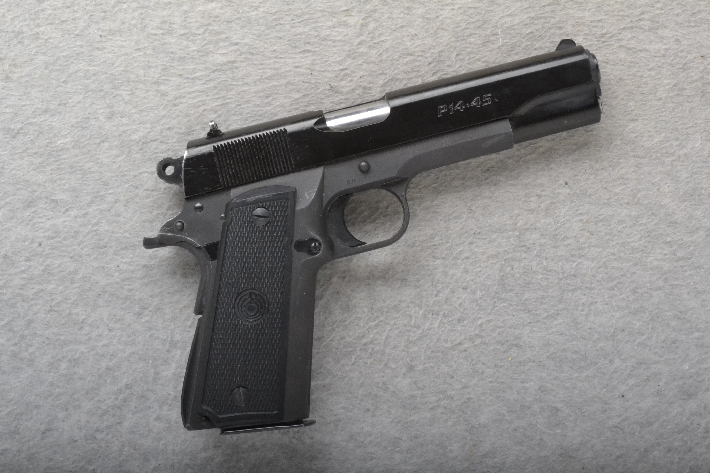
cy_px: 236
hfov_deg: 33.4
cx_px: 355
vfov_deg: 22.6
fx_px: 1183
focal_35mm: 60
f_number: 20
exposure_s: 1/160
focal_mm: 40
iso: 3200
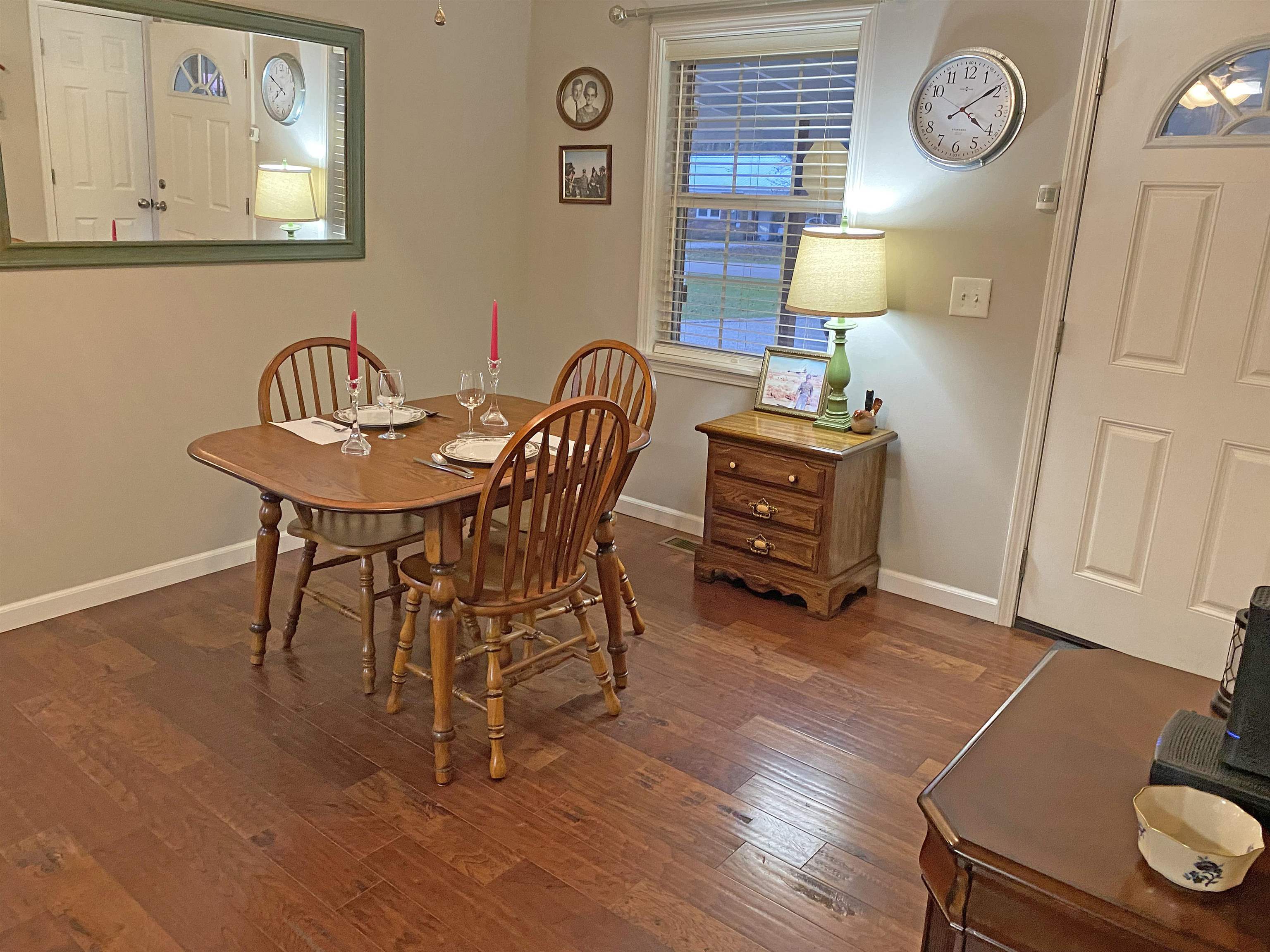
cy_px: 476
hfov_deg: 67.3
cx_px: 635
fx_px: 954
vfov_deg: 53.1
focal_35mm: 26
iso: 400
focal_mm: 4.25
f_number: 1.8
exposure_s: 1/40
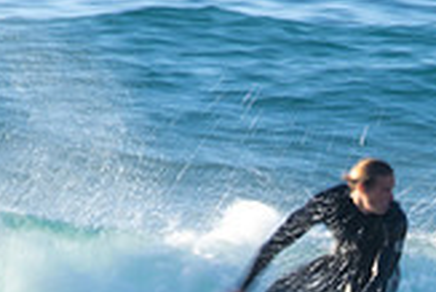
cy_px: 387
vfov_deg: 0.5
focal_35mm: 2673
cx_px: 396
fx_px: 32401
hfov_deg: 0.8
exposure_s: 1/25
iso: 100
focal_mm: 500
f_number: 20
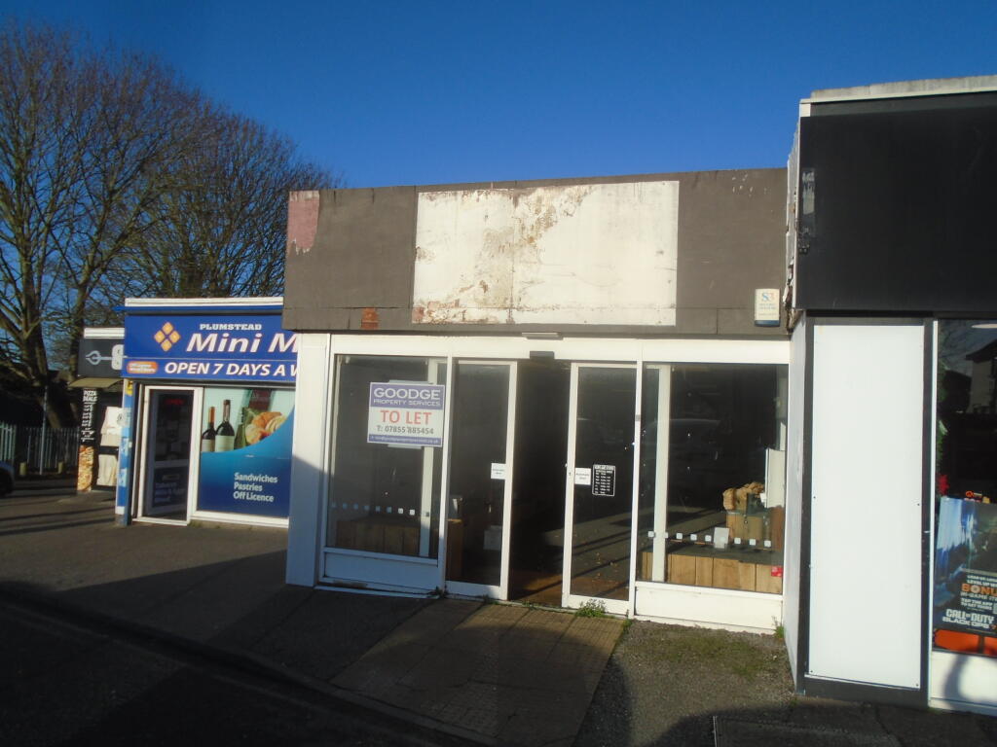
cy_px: 374
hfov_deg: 67.3
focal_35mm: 26
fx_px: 749
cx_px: 498
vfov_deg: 53.1
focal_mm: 4.6
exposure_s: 1/320
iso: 100
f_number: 8
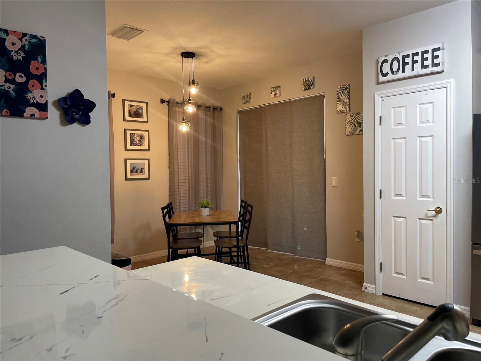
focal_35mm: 26
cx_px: 240
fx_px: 361
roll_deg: +1.8
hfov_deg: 67.3
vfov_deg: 53.1
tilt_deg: -0.4
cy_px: 180
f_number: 1.6
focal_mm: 4.2
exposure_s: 1/60
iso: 125
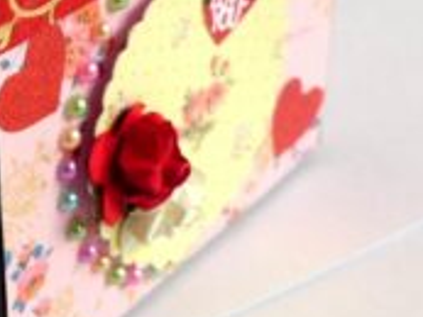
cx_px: -132
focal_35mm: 194
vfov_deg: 7.6
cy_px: -117
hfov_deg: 10.0
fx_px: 2372
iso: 100
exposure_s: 1/100
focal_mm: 10.1
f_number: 2.8
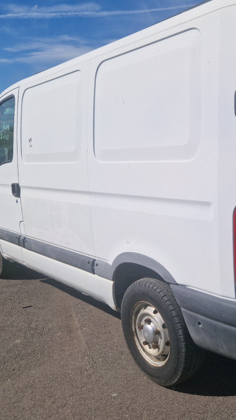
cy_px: 210
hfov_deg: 33.4
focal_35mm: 34
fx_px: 378
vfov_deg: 58.0
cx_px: 198
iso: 50
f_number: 1.8
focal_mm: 5.4
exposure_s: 1/5000
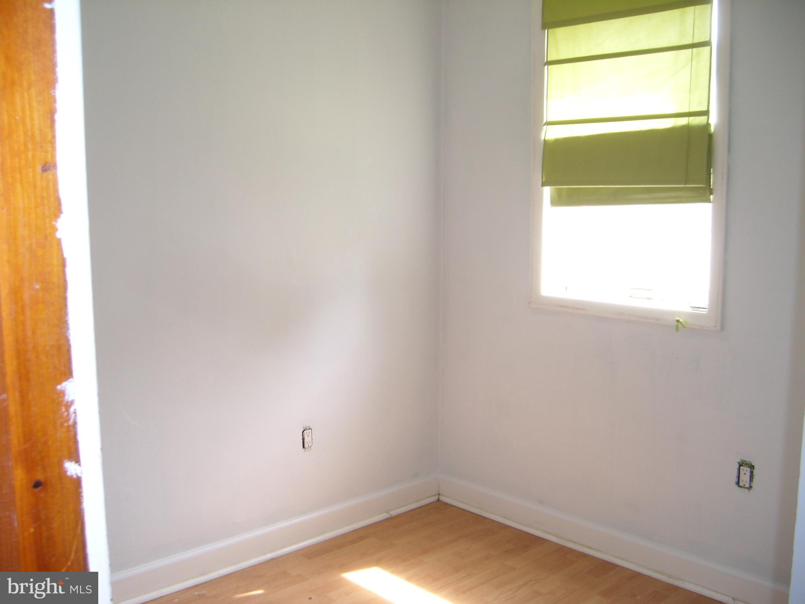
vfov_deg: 40.7
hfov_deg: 52.6
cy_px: 302
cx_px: 402
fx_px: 814
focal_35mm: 35
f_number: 2.8
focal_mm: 5.8
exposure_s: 1/30
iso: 50
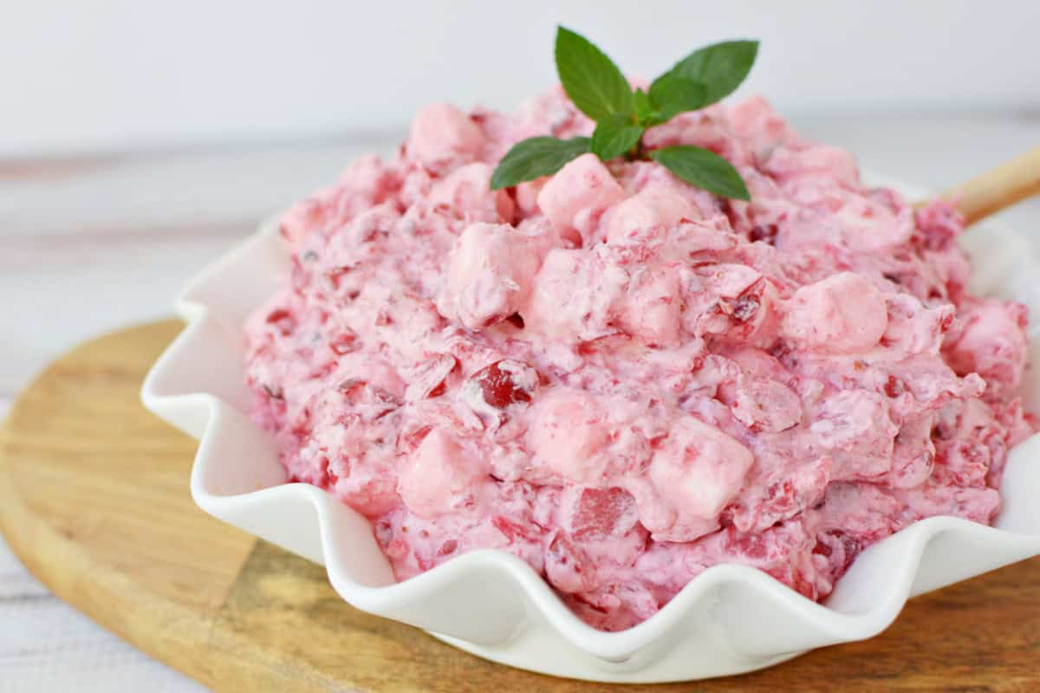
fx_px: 1517
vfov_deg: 25.8
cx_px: 520
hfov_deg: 37.9
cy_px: 346
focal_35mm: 52
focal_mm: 35
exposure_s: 1/60
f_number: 4
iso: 400
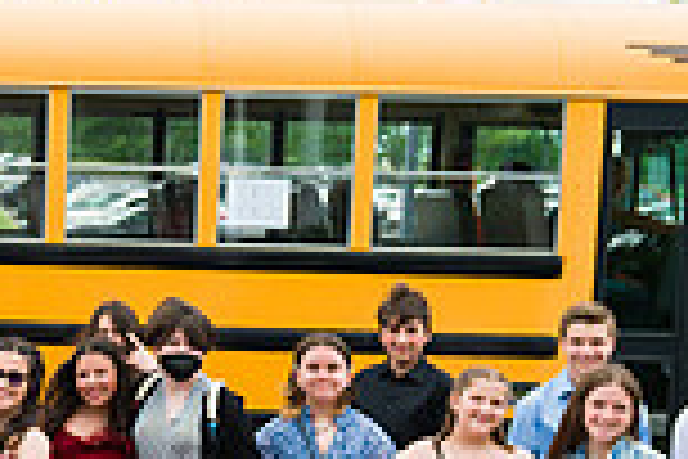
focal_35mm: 91
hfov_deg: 20.8
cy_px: 405
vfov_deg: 14.9
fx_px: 1739
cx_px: -157
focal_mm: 24
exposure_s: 1/800
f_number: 4
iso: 200
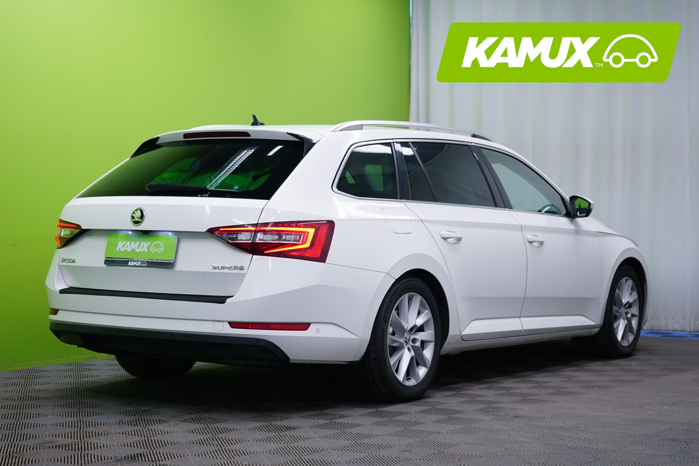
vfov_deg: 20.0
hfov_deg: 29.7
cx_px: 350
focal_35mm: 68
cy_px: 233
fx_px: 1320
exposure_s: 1/15
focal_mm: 68
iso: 400
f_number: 5.6
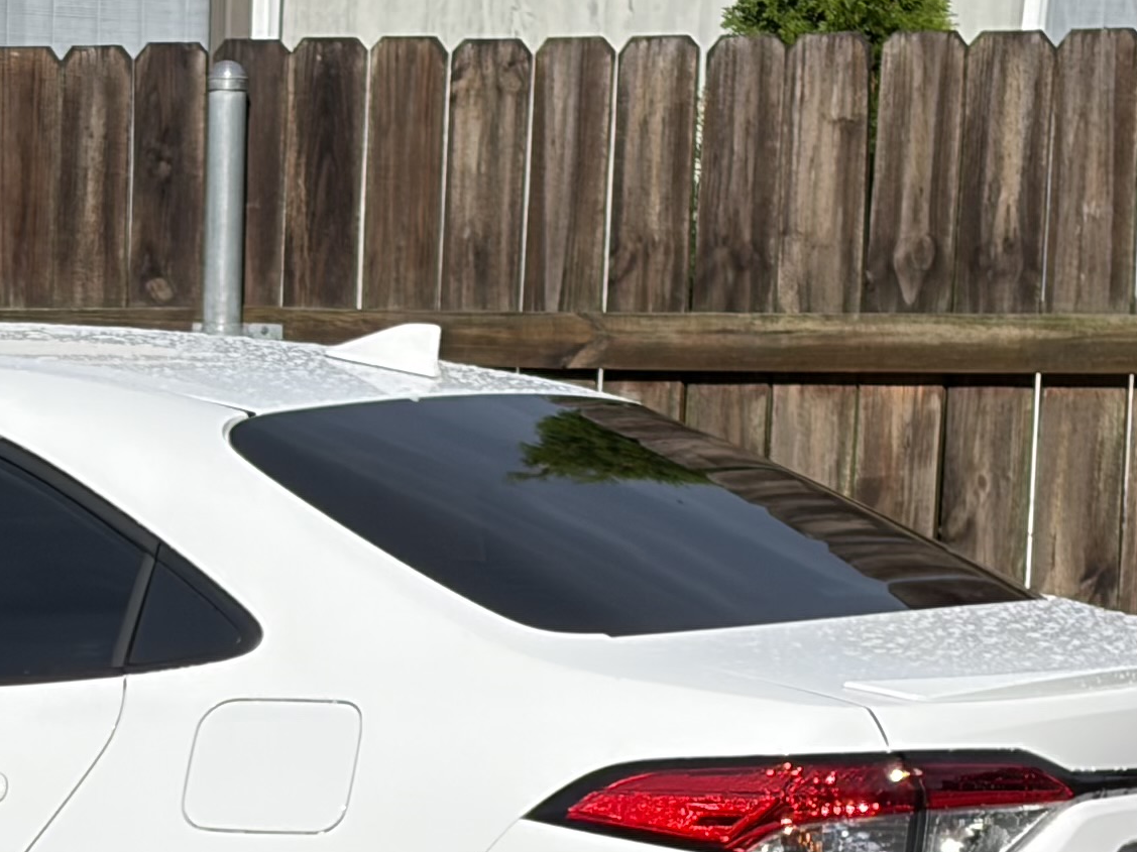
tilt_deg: -7.5
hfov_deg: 10.5
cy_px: 1020
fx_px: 6109
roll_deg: +1.3
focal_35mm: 186
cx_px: -220
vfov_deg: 7.9
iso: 40
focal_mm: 5.96
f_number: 1.6
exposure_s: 1/8850
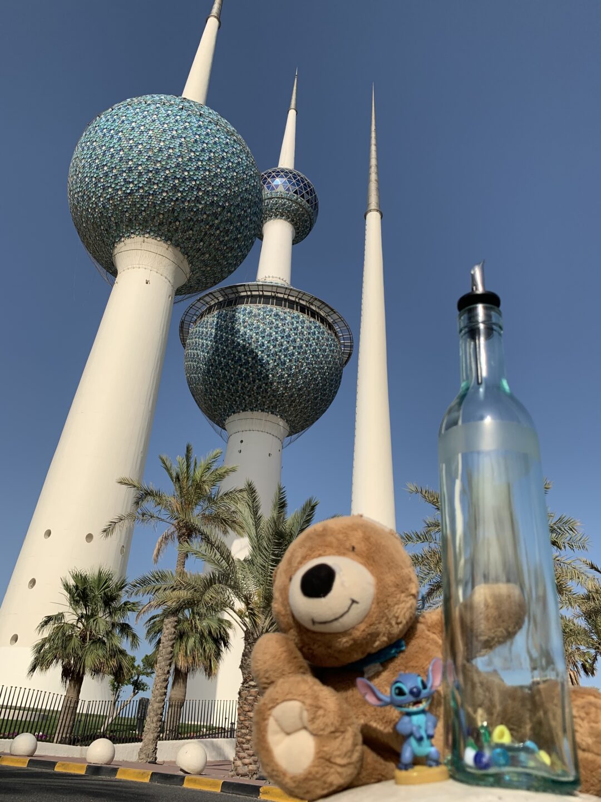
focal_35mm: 26
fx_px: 602
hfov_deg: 53.1
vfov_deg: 67.3
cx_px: 300
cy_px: 401
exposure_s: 1/3521
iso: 25
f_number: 1.8
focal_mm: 4.25
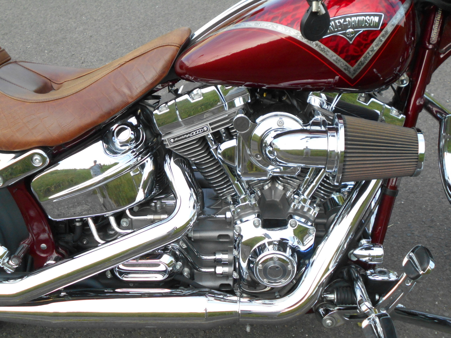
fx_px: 573
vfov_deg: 32.9
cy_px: 169
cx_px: 226
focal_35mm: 44
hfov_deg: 42.9
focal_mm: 7.7
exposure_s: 1/250
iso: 220
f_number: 4.2
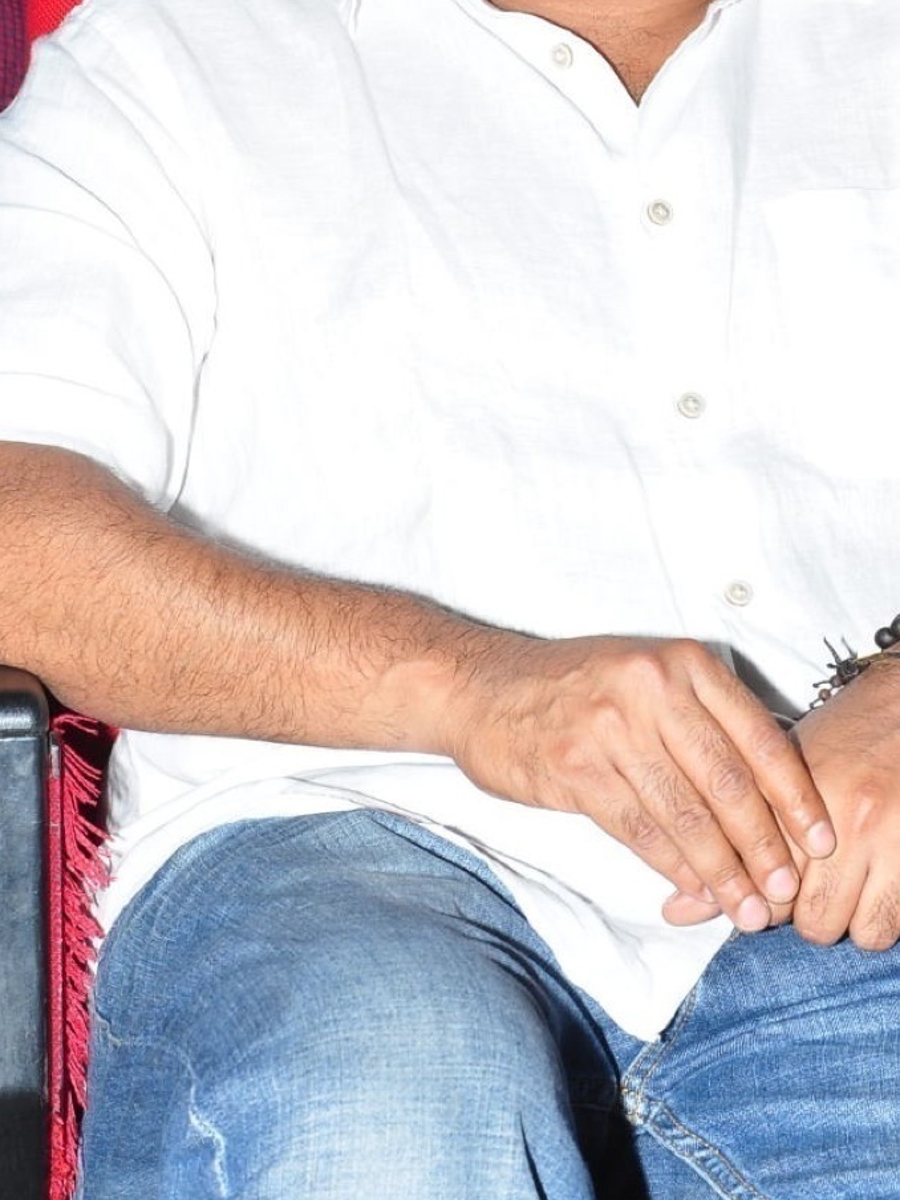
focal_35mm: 144
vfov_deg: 13.7
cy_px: 512
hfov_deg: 10.3
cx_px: 593
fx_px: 4992
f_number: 11
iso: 500
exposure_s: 1/125
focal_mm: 50
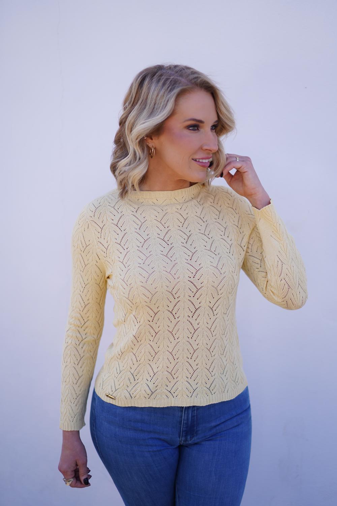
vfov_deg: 39.6
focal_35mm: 50
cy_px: 253
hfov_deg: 27.0
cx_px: 168
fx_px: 702
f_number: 1.8
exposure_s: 1/1250
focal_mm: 50
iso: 125
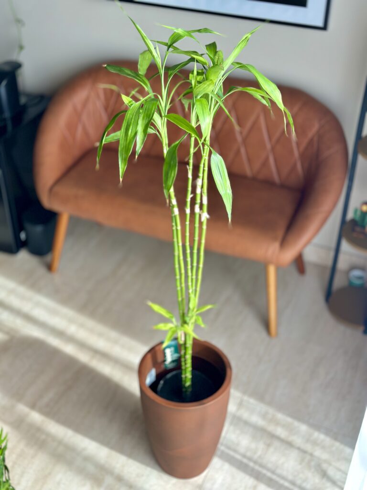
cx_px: 184
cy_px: 245
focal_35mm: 48
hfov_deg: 30.3
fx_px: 679
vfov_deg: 39.7
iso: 80
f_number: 1.78
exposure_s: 1/779
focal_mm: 6.86
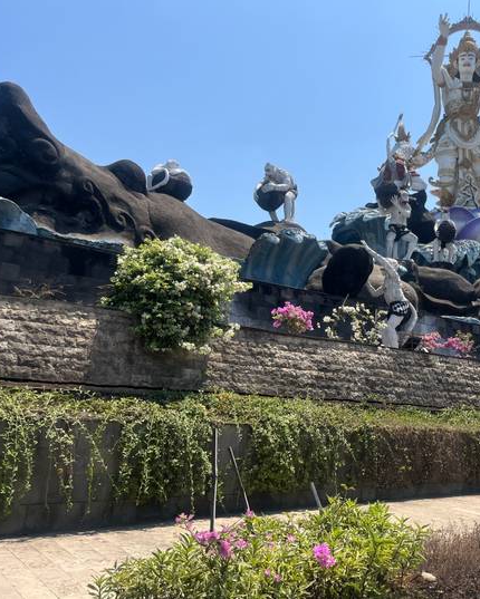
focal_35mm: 34
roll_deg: -2.3
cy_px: 299
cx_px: 351
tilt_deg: +11.6
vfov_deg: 52.8
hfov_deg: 42.3
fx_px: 603
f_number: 1.6
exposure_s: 1/3623
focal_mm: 5.1
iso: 50
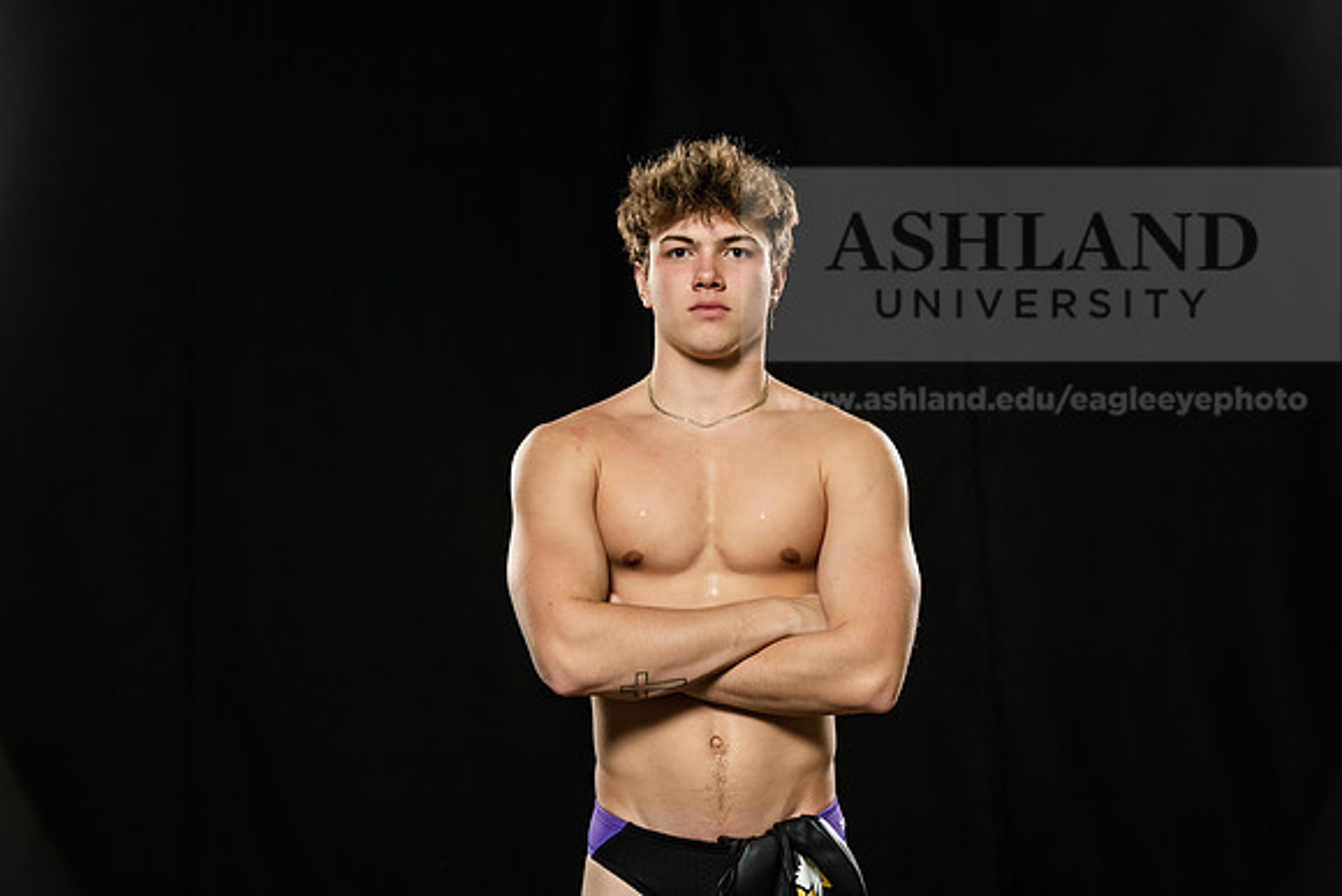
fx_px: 3728
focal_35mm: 100
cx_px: 671
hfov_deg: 20.4
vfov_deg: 13.7
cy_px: 448
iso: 400
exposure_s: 1/200
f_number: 6.3
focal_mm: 100
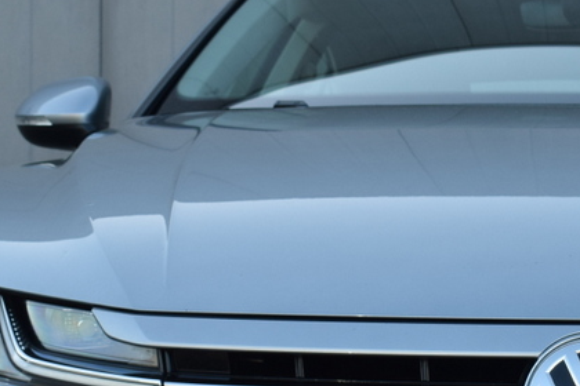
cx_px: 566
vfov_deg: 11.0
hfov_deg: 16.2
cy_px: 302
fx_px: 2005
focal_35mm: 124
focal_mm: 29
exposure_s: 1/250
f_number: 8
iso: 360
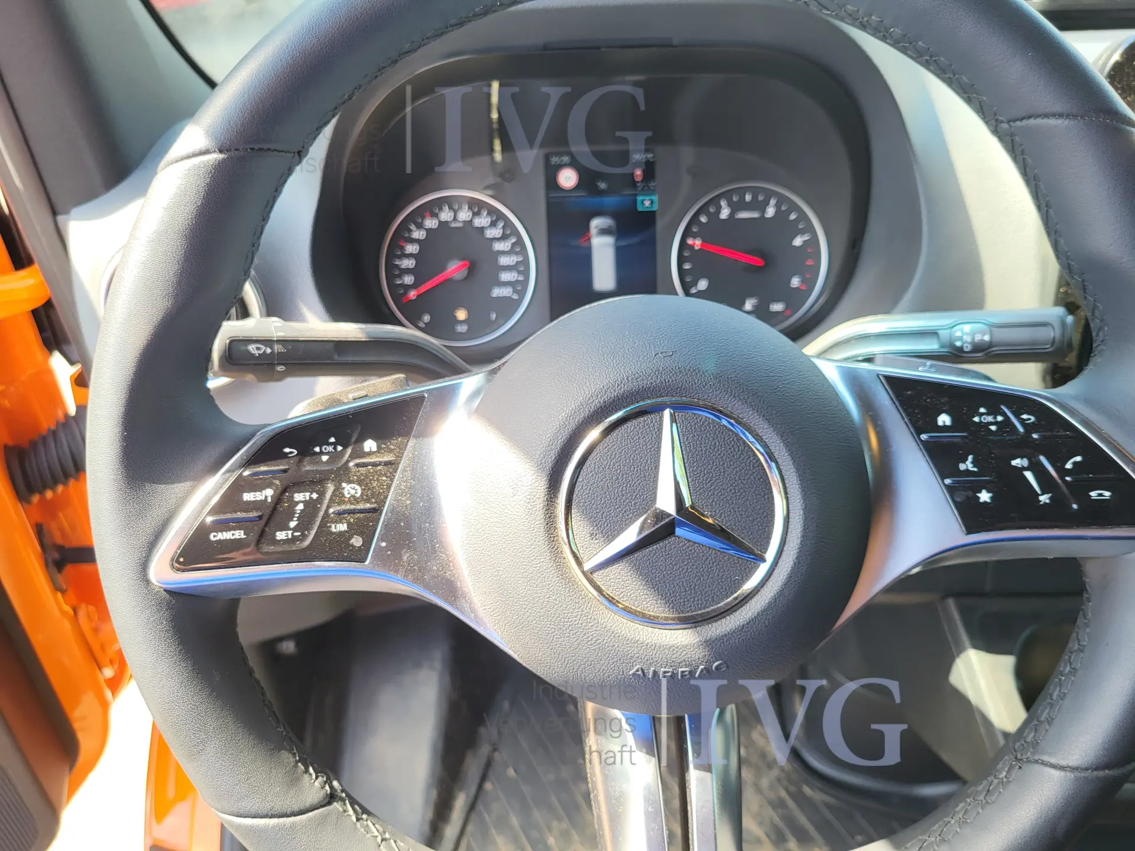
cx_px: 568
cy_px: 426
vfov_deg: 53.1
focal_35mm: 26
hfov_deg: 67.3
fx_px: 852
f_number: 1.8
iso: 40
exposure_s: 1/150
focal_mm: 5.4
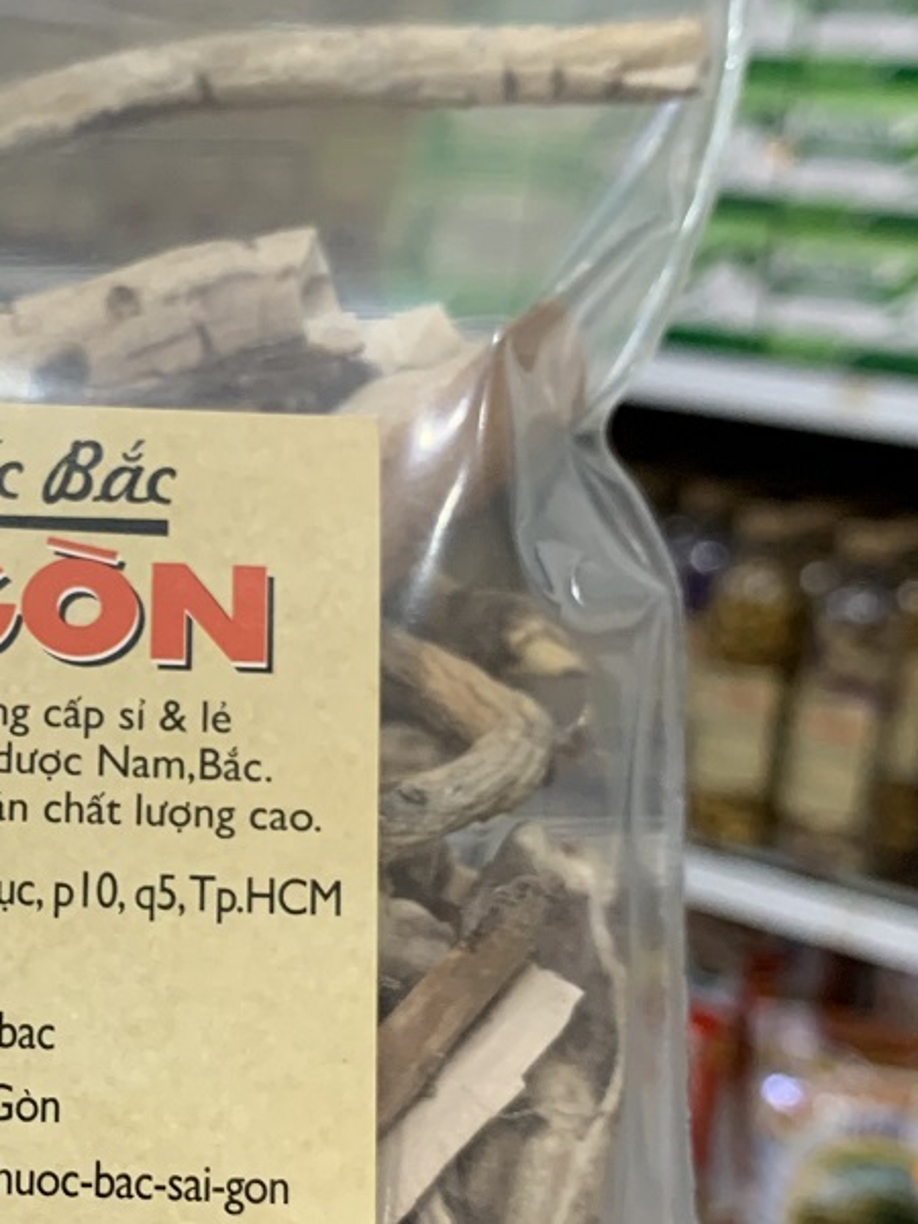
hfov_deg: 21.7
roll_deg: -2.2
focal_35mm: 65
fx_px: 2298
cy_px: 751
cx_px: -28
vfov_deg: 29.7
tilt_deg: -17.6
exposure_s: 1/50
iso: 200
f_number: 1.8
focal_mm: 4.25
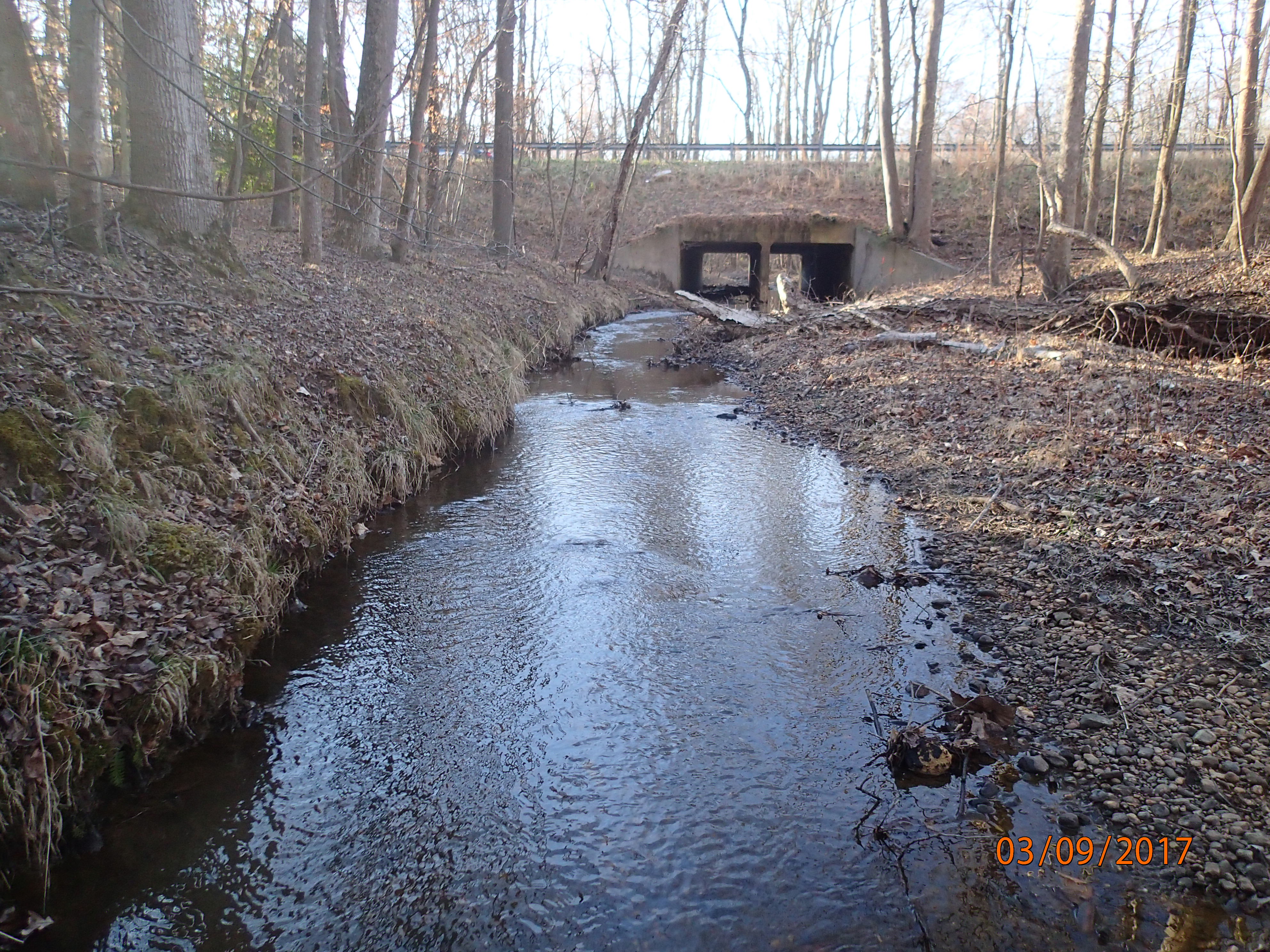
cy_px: 476
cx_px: 635
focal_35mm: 25
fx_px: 917
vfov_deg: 54.9
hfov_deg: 69.4
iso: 320
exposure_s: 1/500
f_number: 2
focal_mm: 4.5
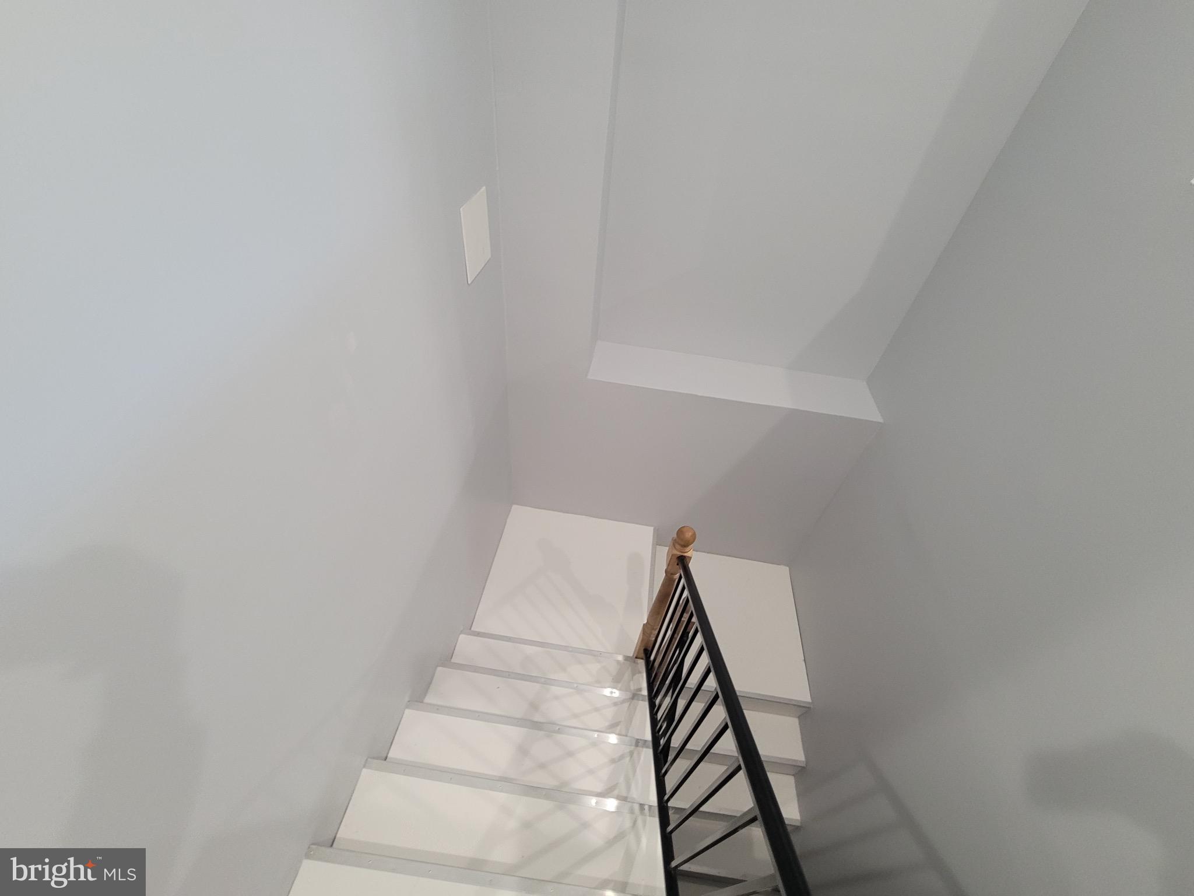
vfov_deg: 89.9
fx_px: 448
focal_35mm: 13
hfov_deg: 106.2
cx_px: 597
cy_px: 448
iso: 400
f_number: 2.2
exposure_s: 1/30
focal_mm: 2.2
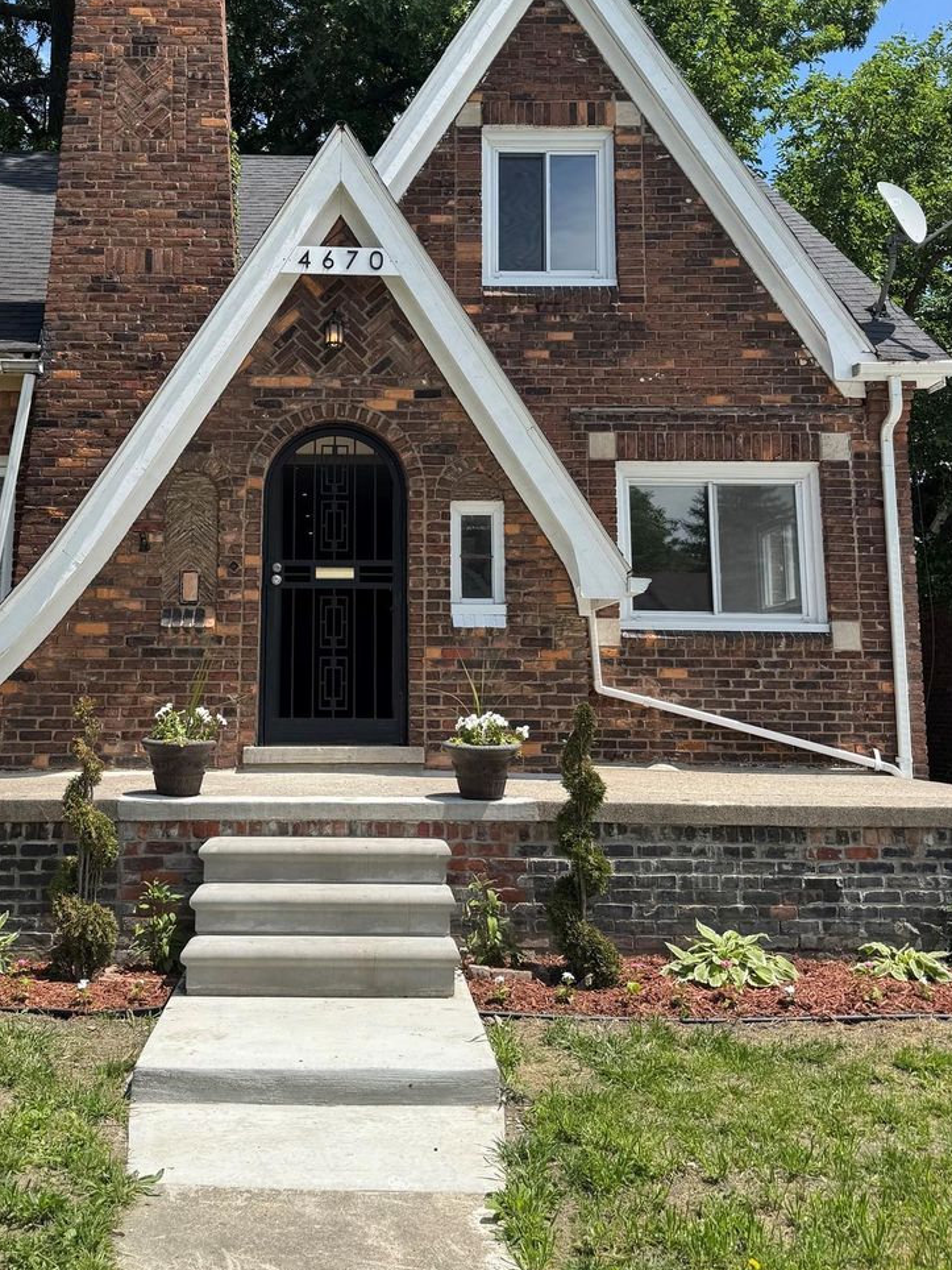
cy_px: 492
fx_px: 1247
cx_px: 357
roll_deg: -0.1
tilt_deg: +9.7
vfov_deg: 53.5
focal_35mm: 34
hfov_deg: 41.5
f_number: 1.78
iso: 80
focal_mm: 6.76
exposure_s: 1/3247
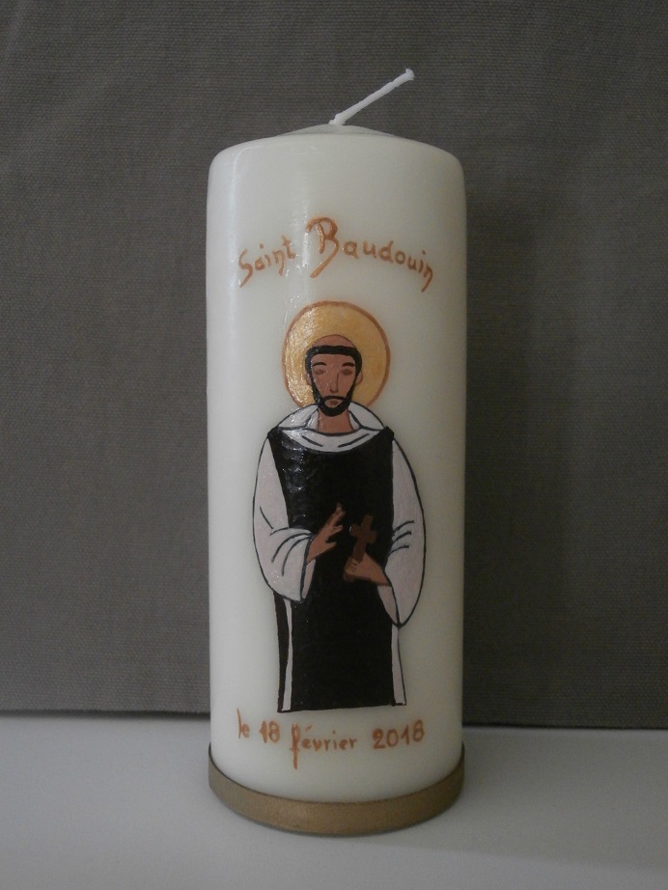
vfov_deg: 49.0
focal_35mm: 38
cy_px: 445
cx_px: 334
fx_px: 977
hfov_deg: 37.7
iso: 400
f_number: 3.9
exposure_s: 1/15
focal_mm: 6.67
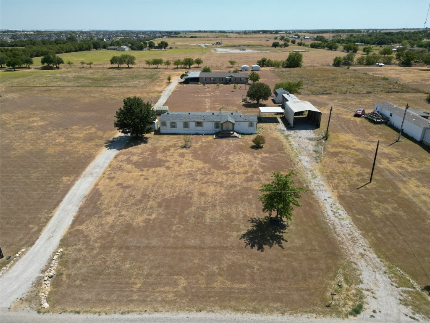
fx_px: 298
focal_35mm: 24
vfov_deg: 56.8
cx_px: 215
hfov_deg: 71.6
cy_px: 162
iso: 100
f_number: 1.7
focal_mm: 6.72
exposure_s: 1/3200
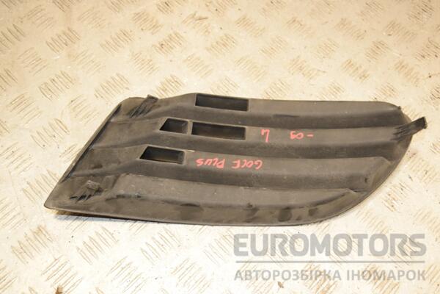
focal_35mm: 45
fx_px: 550
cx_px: 220
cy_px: 147
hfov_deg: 43.6
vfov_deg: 29.9
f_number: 6.3
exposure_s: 1/200
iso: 800
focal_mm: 30
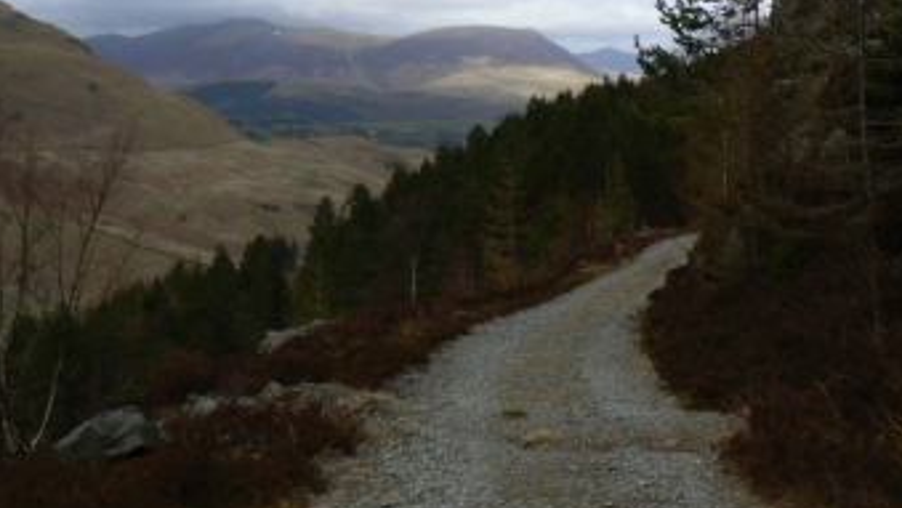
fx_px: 1196
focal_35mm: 50
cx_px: 378
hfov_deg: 41.2
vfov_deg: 23.7
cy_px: 125
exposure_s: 1/400
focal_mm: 6
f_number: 5.6
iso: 80
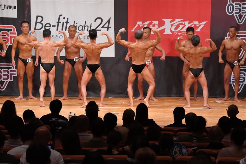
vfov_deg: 8.7
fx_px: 1072
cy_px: 82
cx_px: 123
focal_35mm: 157
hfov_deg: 13.1
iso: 9000
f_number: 5.6
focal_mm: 105
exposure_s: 1/400
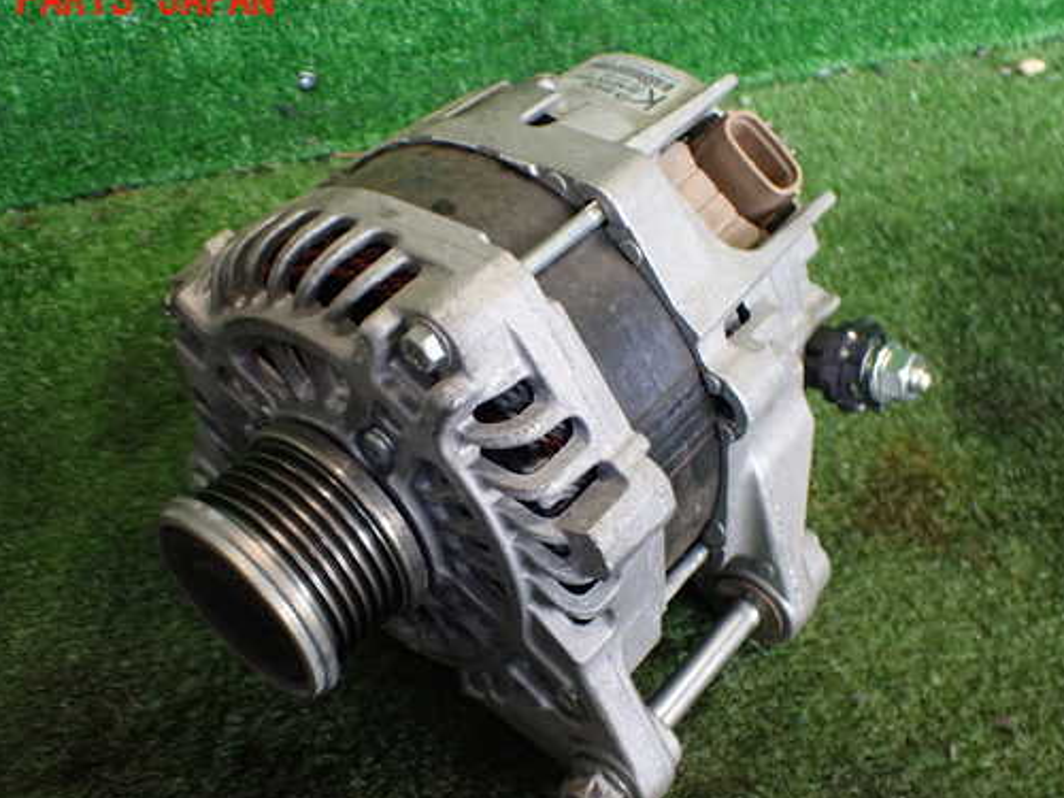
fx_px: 1107
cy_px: 453
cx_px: 526
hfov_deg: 51.4
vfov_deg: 39.6
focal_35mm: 36
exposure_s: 1/125
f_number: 2.3
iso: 500
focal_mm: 5.4
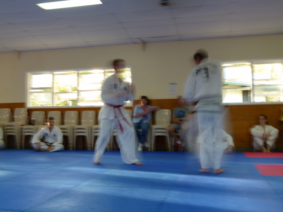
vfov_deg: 38.7
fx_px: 302
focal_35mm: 37
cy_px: 106
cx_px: 142
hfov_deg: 50.1
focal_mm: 6.7
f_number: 7.1
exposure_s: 1/4
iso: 100
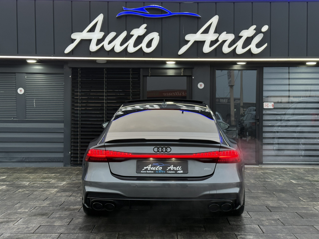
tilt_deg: -1.0
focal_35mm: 48
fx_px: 442
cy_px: 120
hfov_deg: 39.7
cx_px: 160
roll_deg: -0.9
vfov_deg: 30.3
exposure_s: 1/100
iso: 125
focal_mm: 6.76
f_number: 1.78
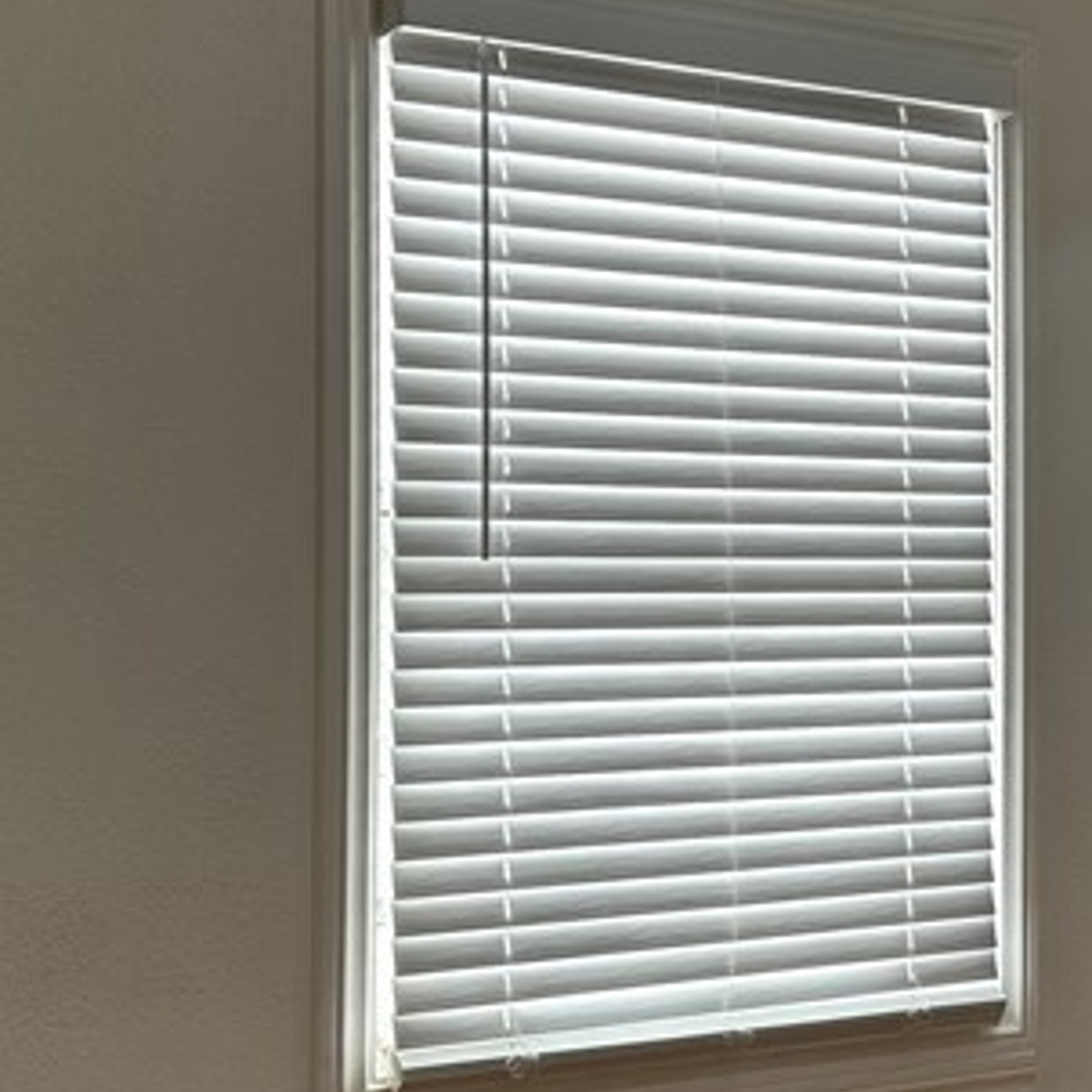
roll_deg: -0.3
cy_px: 564
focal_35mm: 72
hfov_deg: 22.4
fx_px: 2570
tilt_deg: +0.1
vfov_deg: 24.0
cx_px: 1244
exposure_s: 1/120
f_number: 1.78
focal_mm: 6.86
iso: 64
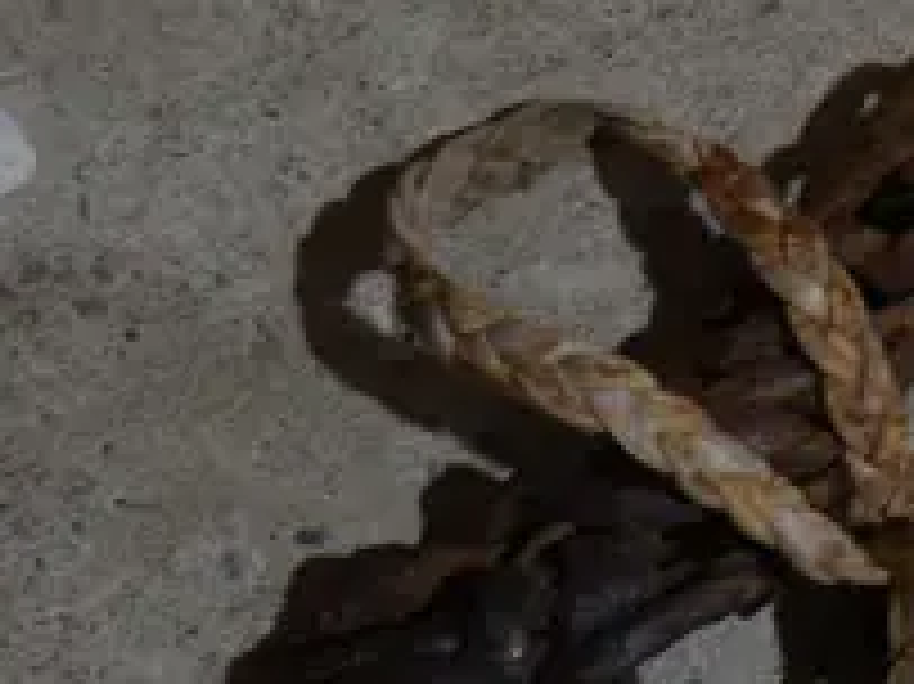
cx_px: 2251
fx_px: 5067
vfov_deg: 7.7
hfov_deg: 9.2
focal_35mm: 192
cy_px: 632
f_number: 4.1
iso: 200
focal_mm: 19
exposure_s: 1/60
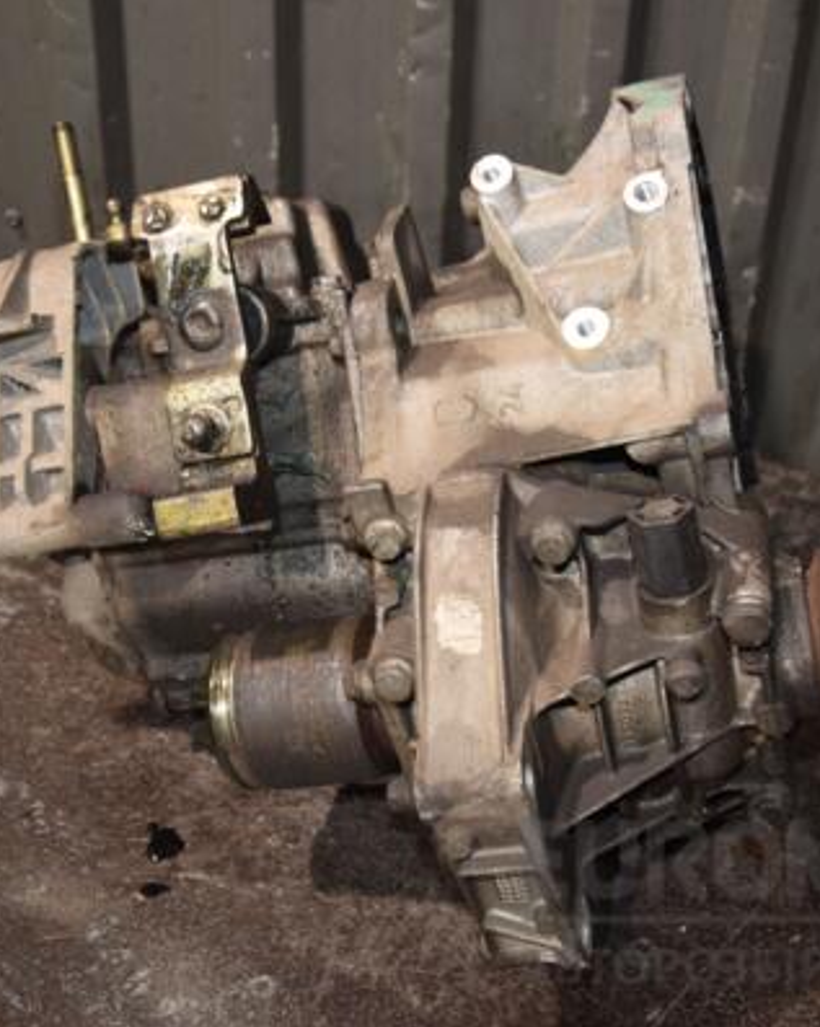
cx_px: 468
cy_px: 515
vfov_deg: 41.4
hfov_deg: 33.5
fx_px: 1358
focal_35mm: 45
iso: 800
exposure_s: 1/60
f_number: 5
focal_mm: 21
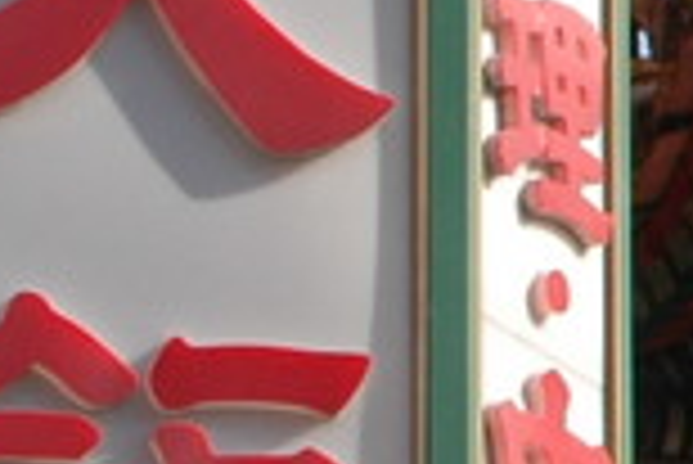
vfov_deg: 3.0
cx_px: 2416
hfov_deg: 4.2
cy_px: 369
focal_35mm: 467
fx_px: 8998
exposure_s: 1/250
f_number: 8
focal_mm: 40
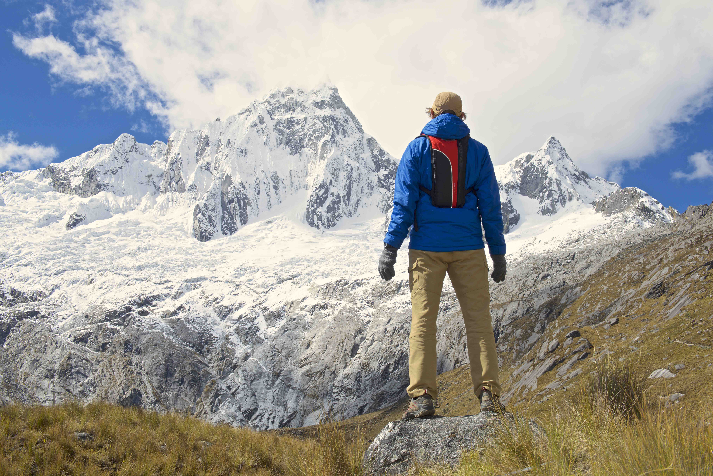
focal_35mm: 35
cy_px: 238
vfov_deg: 37.9
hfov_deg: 54.4
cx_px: 356
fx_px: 693
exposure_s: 1/200
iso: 125
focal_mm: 35
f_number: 10
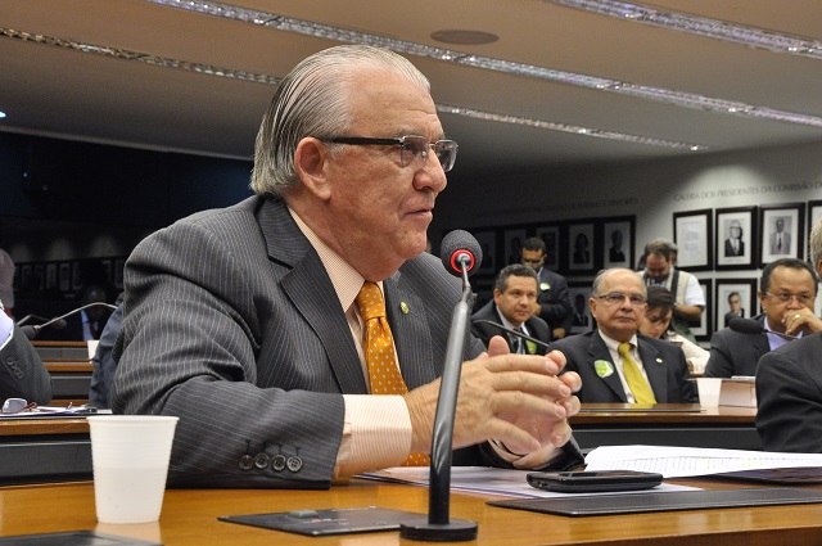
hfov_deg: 31.9
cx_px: 411
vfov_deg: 21.5
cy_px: 273
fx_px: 1437
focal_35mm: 63
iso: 1600
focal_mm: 42
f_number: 9.5
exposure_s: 1/60
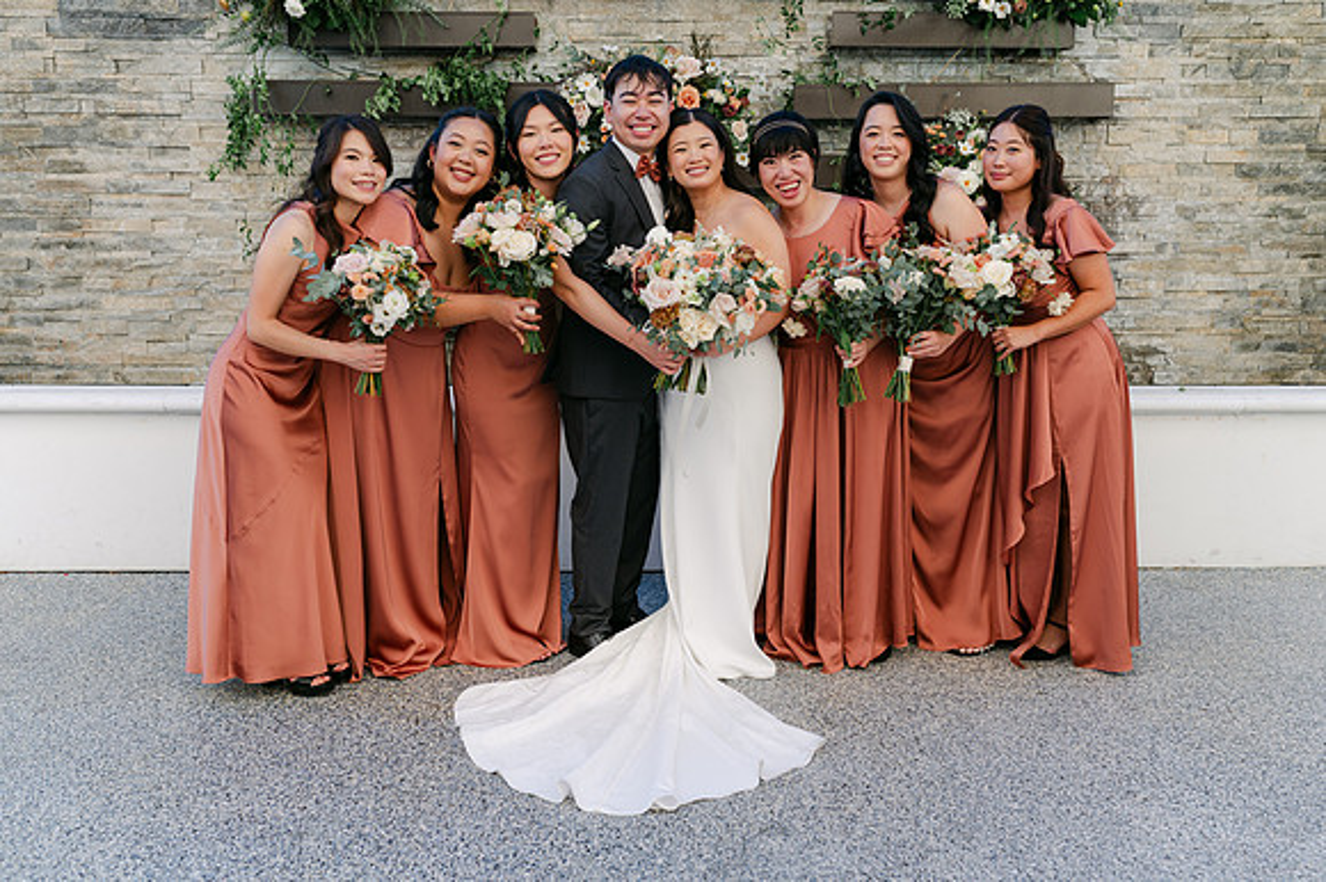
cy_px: 441
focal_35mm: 35
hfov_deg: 54.5
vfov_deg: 37.8
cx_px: 663
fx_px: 1288
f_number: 4
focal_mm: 35
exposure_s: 1/500
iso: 100
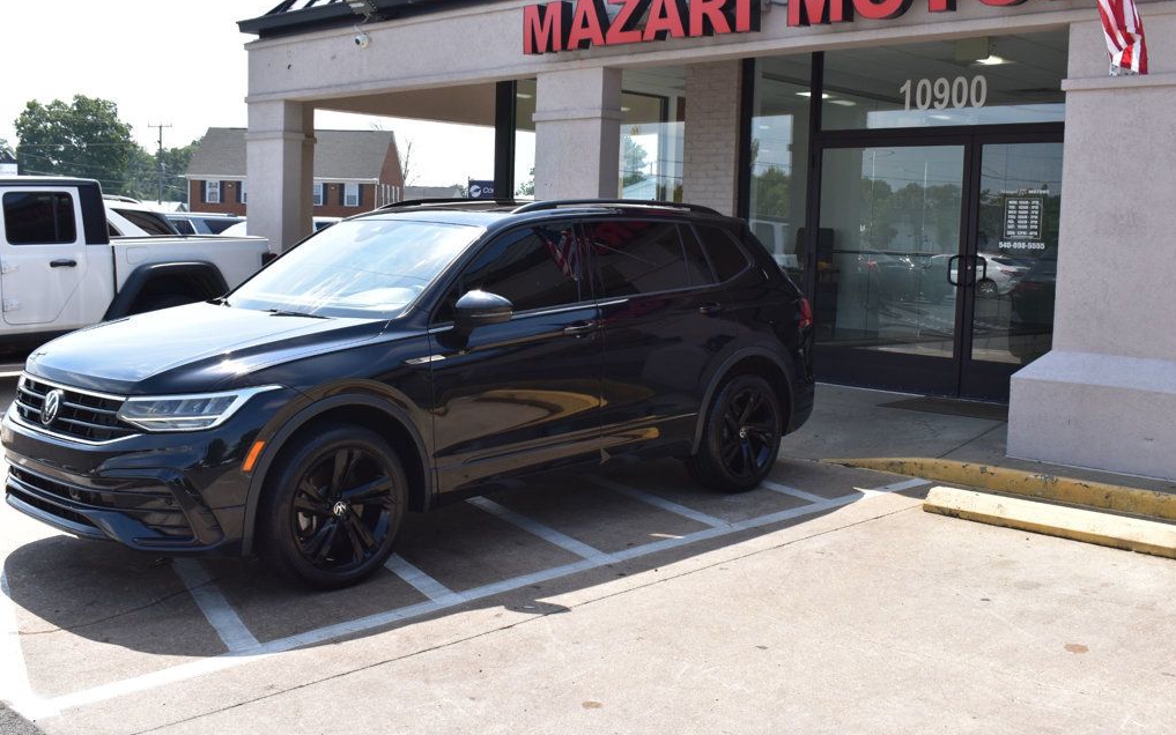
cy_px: 352
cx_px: 591
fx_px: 1282
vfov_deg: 32.0
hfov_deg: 49.3
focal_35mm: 40
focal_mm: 26
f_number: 10
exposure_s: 1/320
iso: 400
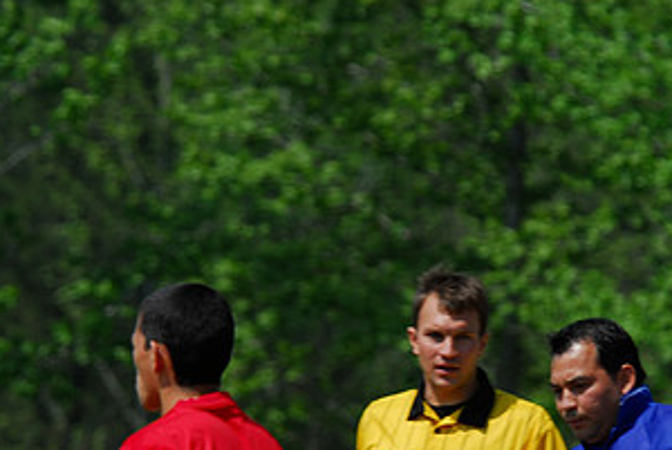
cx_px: 421
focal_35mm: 724
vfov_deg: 1.9
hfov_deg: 2.8
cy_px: 428
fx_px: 13534
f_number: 6.3
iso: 100
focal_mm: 250
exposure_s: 1/160
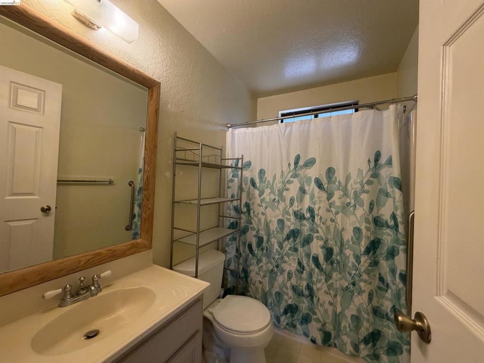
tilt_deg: -0.5
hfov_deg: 102.1
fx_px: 196
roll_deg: -1.3
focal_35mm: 14
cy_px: 182
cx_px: 242
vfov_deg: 85.7
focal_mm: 2.22
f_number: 2.2
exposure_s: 1/60
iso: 250
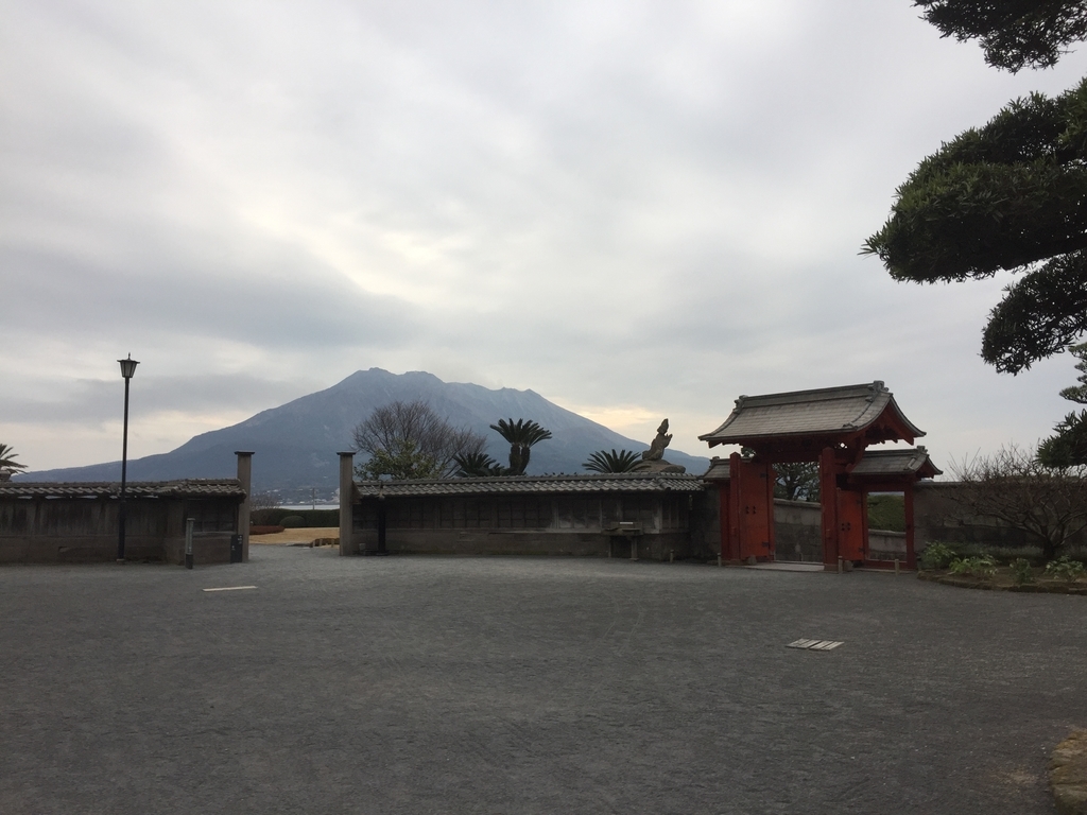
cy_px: 408
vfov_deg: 48.2
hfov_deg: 61.7
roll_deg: +0.5
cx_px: 544
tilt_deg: +7.3
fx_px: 911
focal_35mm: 29
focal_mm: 4.15
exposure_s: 1/120
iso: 40
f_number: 2.2
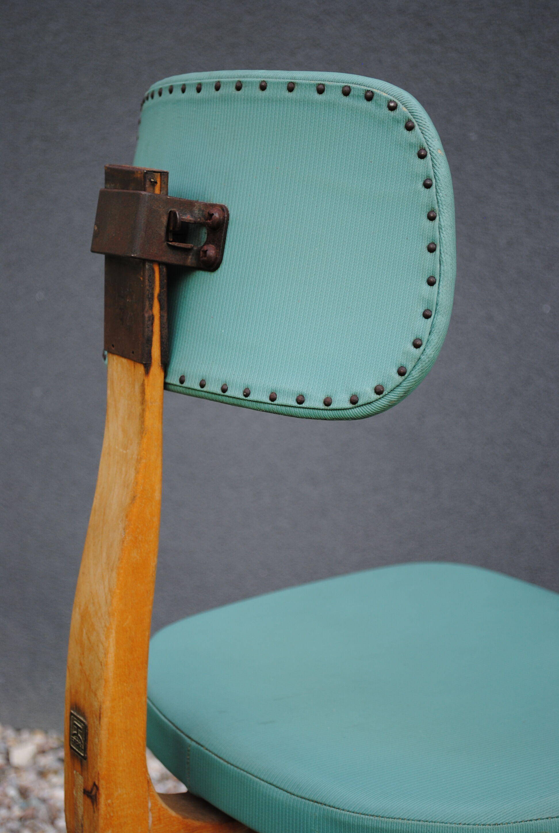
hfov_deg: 19.0
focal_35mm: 72
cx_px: 280
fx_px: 1669
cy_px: 416
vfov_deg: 28.0
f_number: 5.6
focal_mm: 48
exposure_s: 1/125
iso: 125
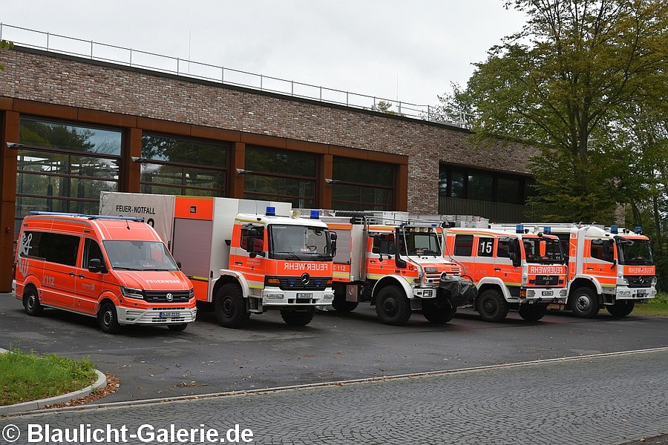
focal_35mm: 48
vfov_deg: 28.1
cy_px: 222
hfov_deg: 41.1
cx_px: 334
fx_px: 891
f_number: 7.1
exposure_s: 1/200
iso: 400
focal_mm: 48
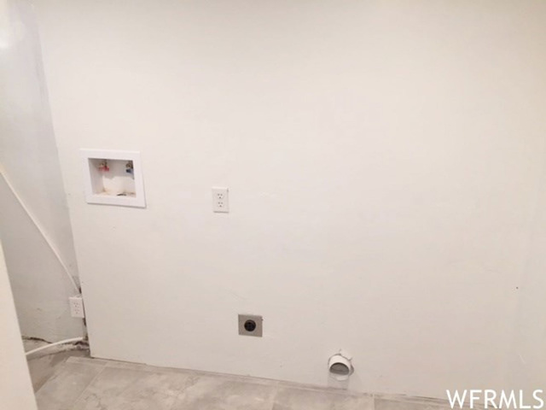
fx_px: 457
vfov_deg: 48.2
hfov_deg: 61.7
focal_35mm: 29
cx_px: 273
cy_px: 205
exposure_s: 1/30
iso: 40
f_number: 2.2
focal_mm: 4.15
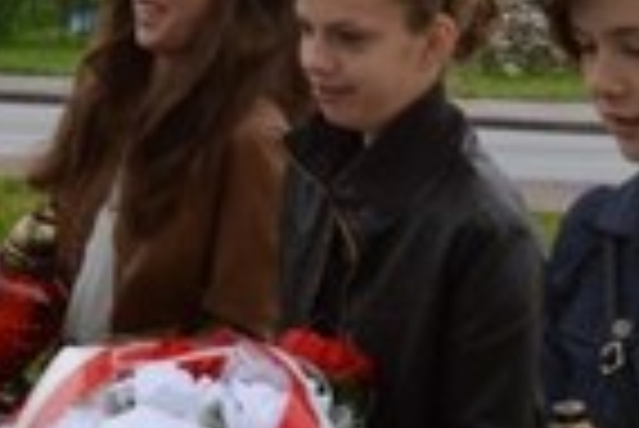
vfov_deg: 9.0
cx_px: 688
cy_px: 113
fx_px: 2701
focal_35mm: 152
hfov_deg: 13.3
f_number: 5.6
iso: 180
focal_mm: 18
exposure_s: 1/125
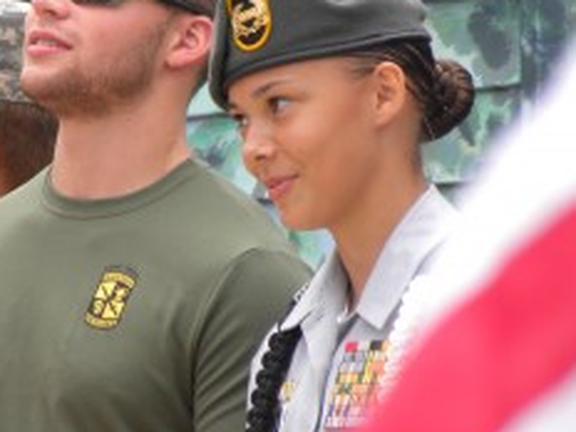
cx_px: 166
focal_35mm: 828
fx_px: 13778
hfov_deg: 2.4
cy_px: 79
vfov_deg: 1.8
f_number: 5
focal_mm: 85.6
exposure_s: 1/147
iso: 64
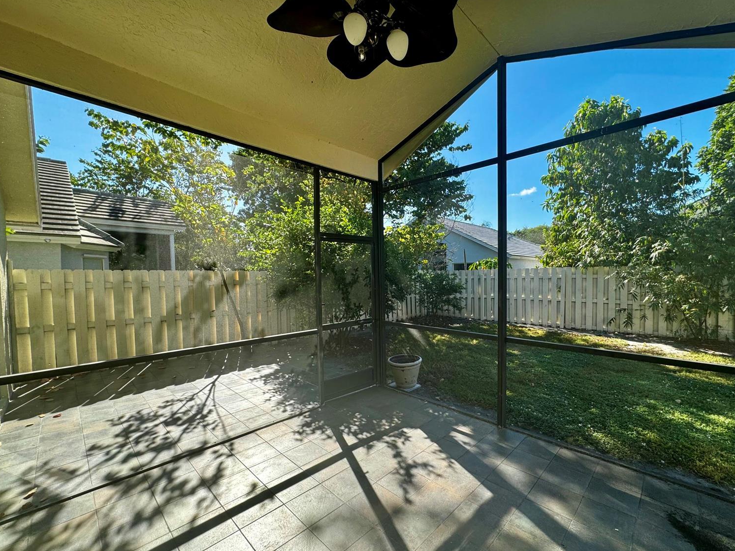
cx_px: 389
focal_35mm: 15
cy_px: 289
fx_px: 319
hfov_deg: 98.1
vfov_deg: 81.7
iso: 50
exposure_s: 1/401
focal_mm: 2.22
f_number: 2.2
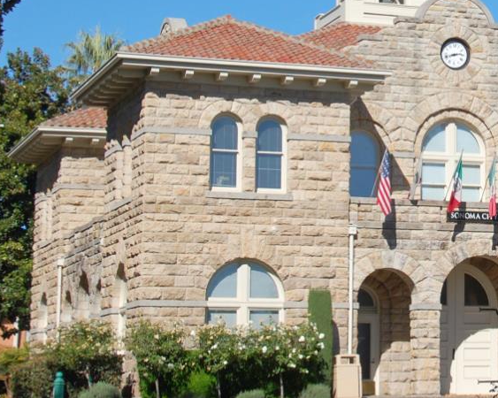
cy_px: 105
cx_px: 512
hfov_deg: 14.4
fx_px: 1934
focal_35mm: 131
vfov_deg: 11.7
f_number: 10
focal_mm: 35
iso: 200
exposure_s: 1/400
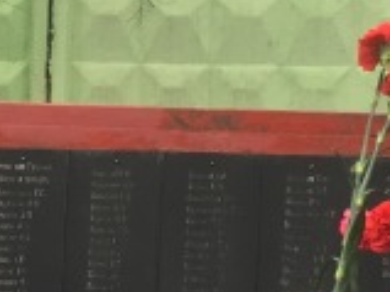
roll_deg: +1.9
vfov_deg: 7.8
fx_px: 2105
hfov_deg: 10.4
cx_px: -47
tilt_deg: -15.6
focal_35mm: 187
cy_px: 380
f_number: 2.2
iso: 32
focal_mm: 4.15
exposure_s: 1/100
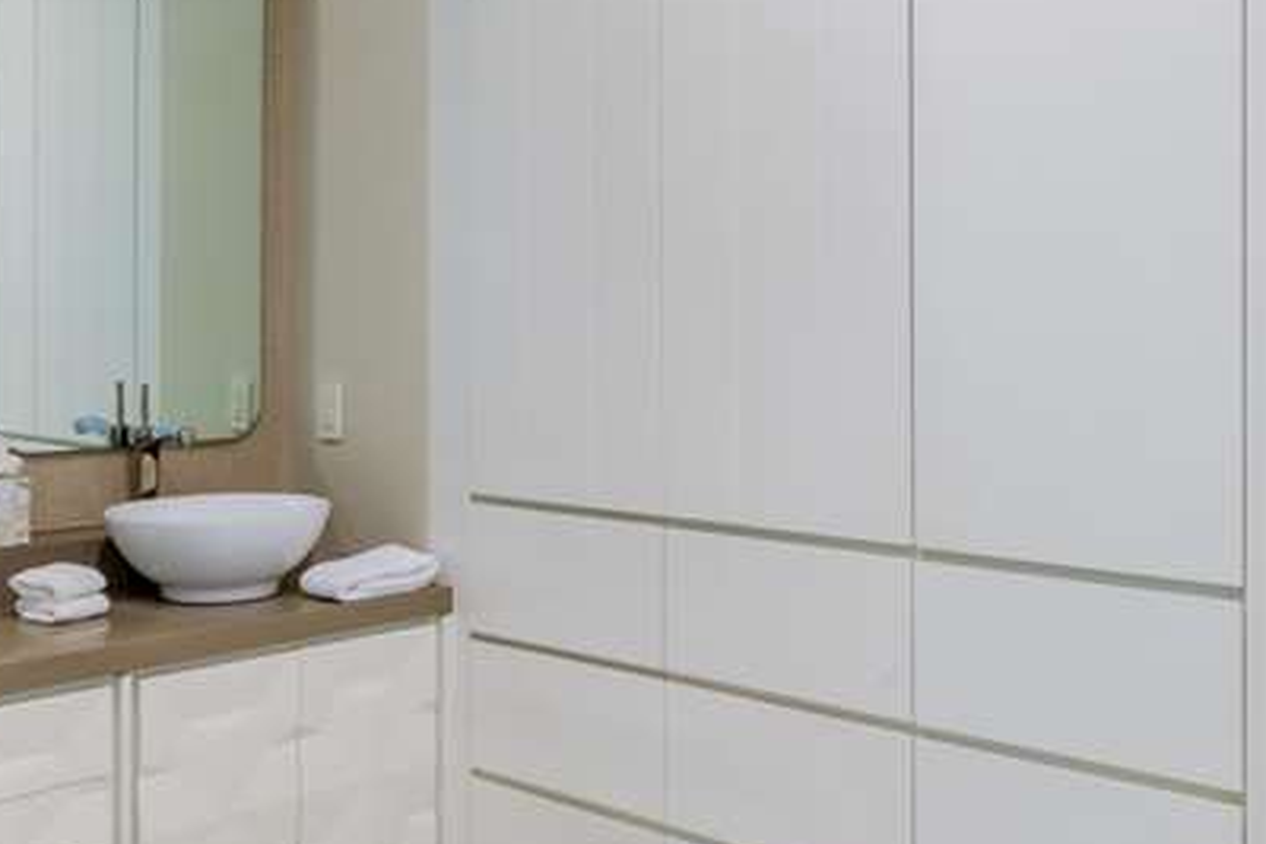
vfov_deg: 32.4
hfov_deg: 47.3
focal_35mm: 41
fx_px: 1442
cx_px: 712
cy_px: 298
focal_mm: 11
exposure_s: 8
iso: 50
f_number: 22
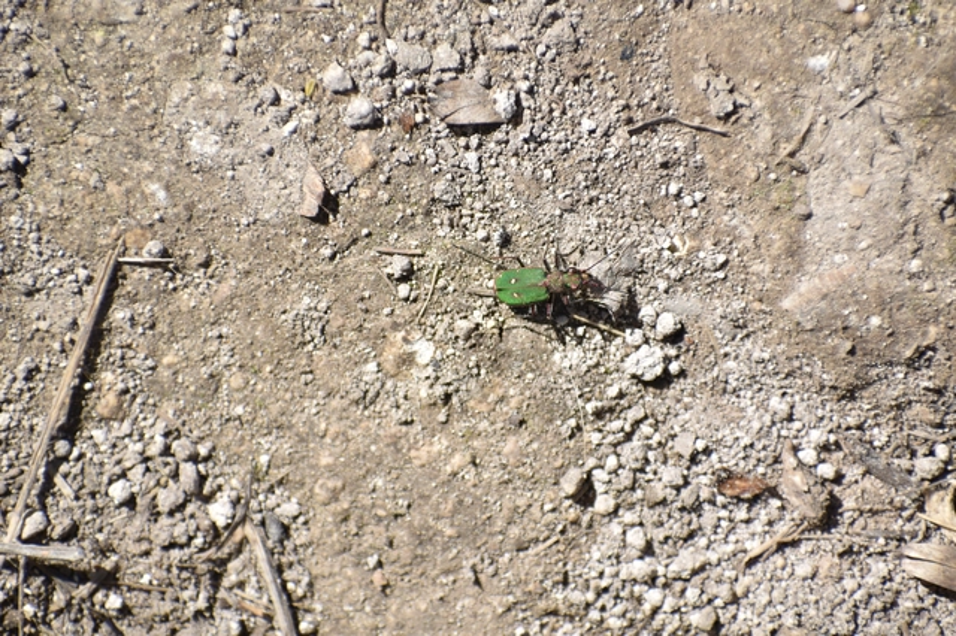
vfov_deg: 3.1
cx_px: 478
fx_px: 11943
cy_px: 318
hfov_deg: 4.6
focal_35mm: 450
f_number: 6.3
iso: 100
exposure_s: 1/500
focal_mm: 300
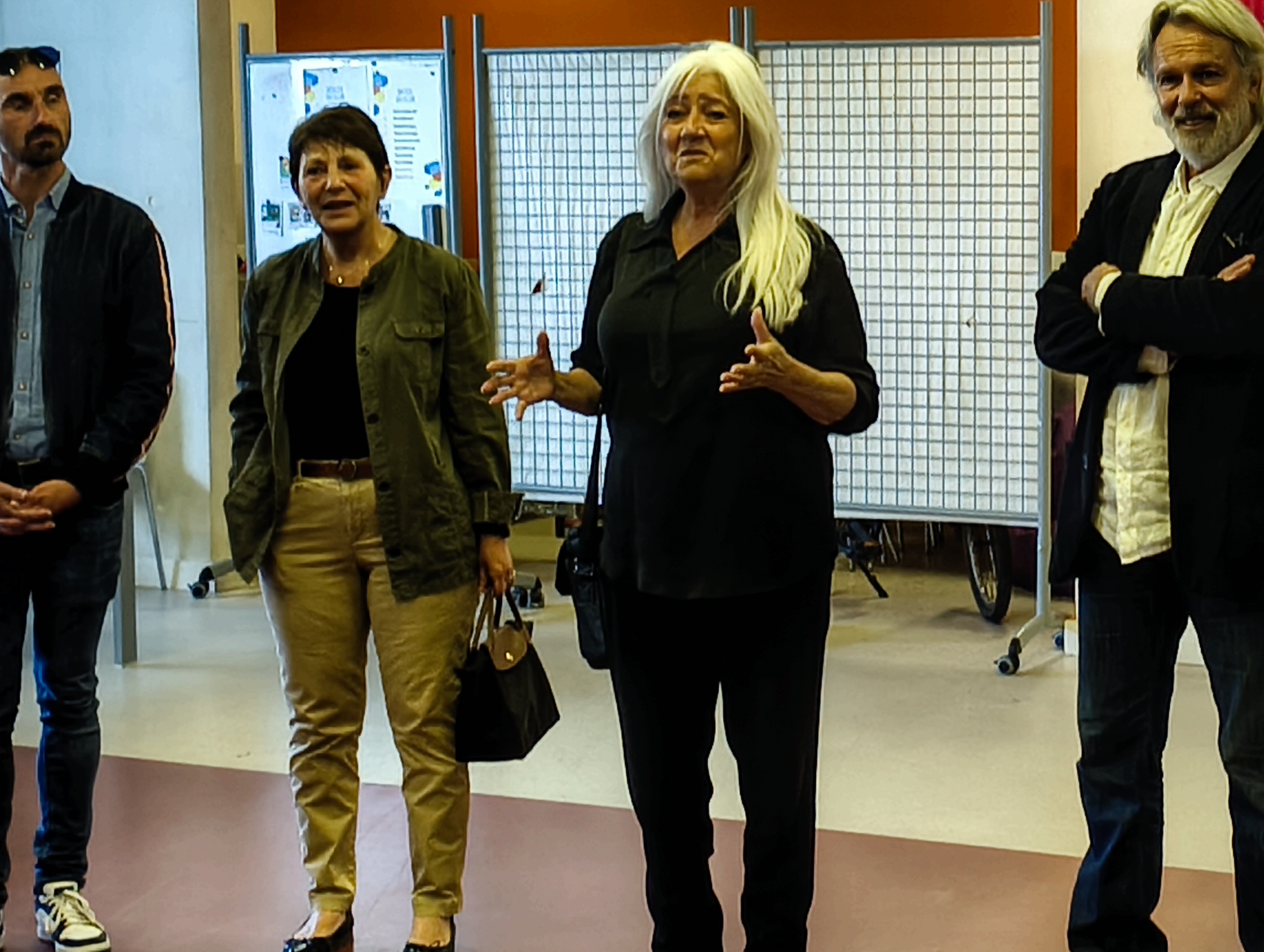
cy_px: 448
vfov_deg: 16.6
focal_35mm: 89
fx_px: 3255
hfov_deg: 21.9
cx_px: 853
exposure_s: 1/100
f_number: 1.87
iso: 229
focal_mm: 5.56
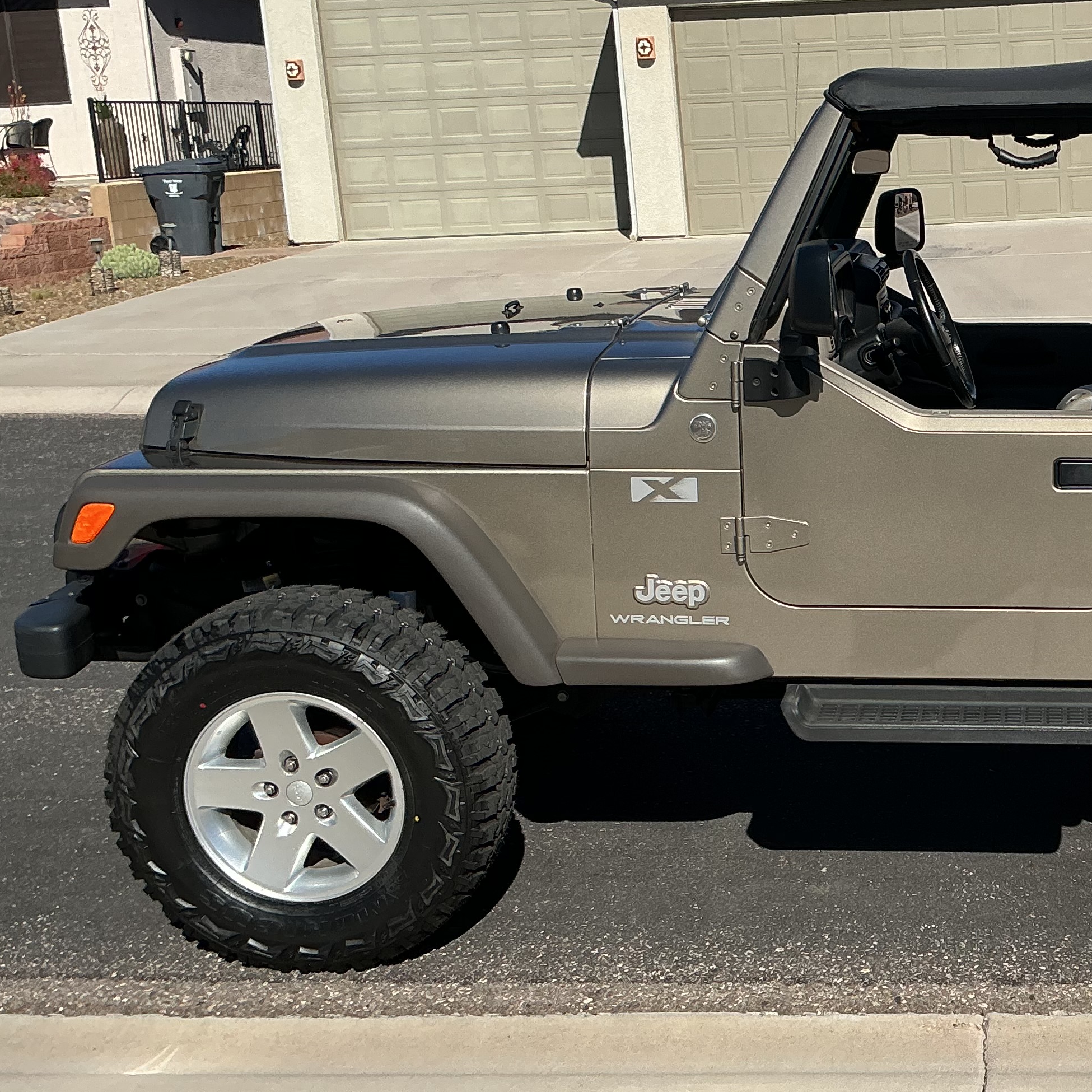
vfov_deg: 32.2
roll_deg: +1.9
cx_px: 982
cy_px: 496
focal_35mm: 53
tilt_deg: -12.0
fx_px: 1892
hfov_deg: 30.8
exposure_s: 1/2427
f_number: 1.8
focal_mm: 3
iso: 25
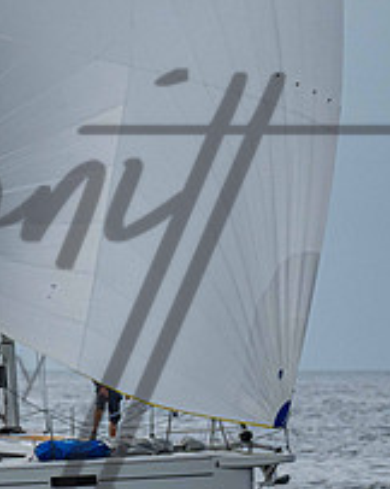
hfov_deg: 1.1
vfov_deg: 1.3
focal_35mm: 1470
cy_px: 155
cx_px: -92
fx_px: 21241
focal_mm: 400
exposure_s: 1/3200
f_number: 8
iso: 500
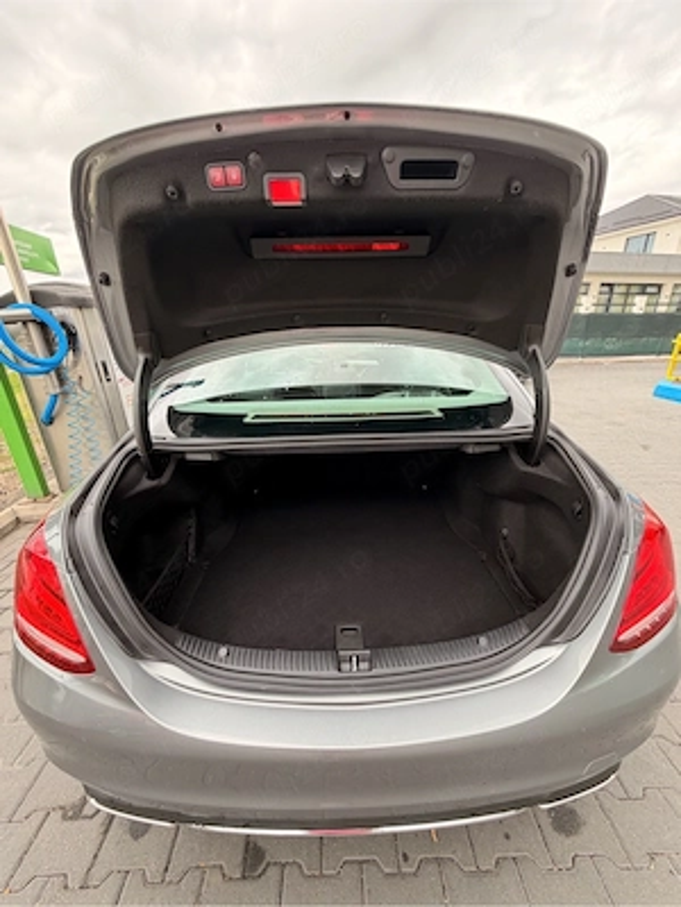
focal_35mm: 14
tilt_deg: -20.4
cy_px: 454
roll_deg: +0.0
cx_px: 340
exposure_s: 1/121
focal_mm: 2.22
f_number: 2.2
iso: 80
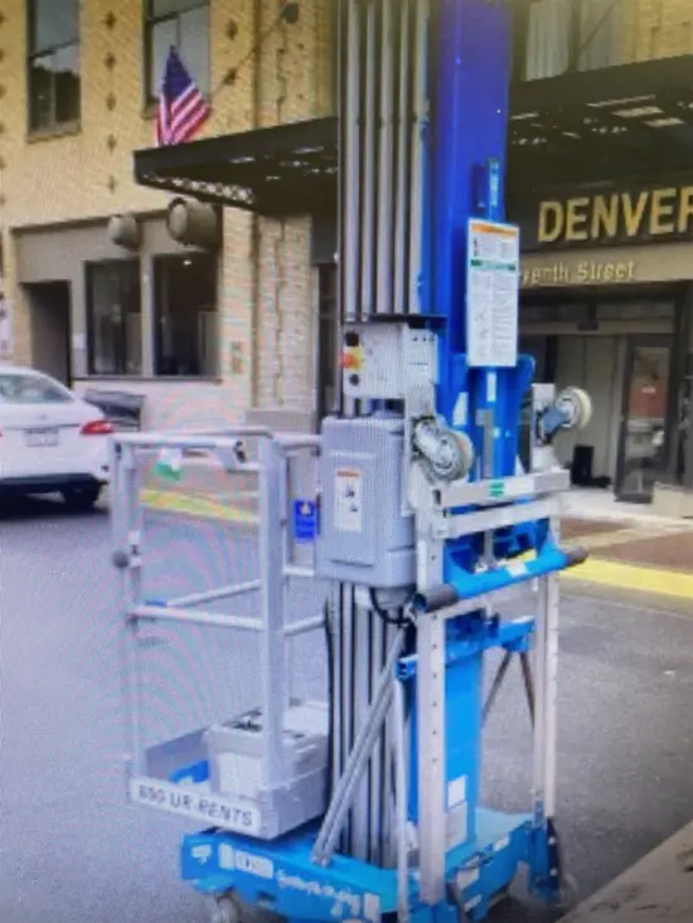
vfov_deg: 67.3
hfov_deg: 53.1
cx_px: 346
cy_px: 462
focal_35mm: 26
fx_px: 694
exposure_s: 1/60
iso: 125
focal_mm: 4.2
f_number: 1.6
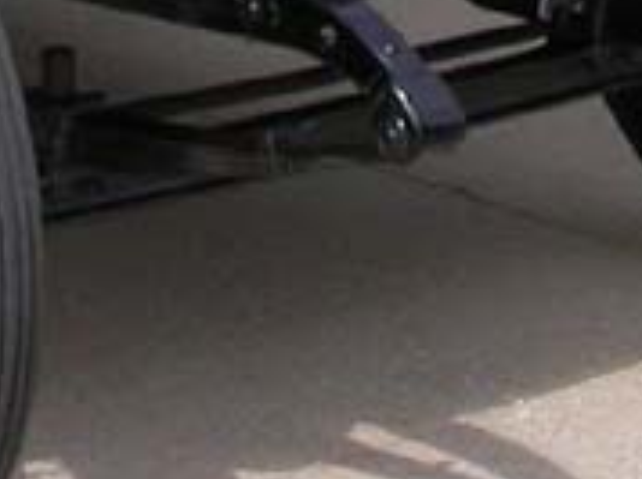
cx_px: -141
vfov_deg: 6.6
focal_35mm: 219
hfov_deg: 8.9
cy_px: -432
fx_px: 4056
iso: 100
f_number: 6.7
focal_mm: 7.85
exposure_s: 1/317
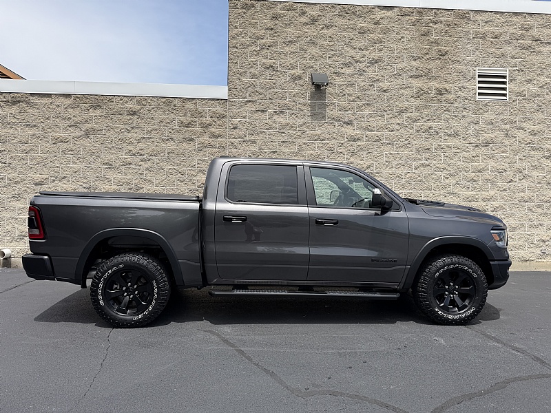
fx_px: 382
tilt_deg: +1.3
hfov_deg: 71.6
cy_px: 206
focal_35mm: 24
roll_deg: -0.2
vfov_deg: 56.8
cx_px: 276
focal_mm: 6.76
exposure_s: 1/3953
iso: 80
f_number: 1.78
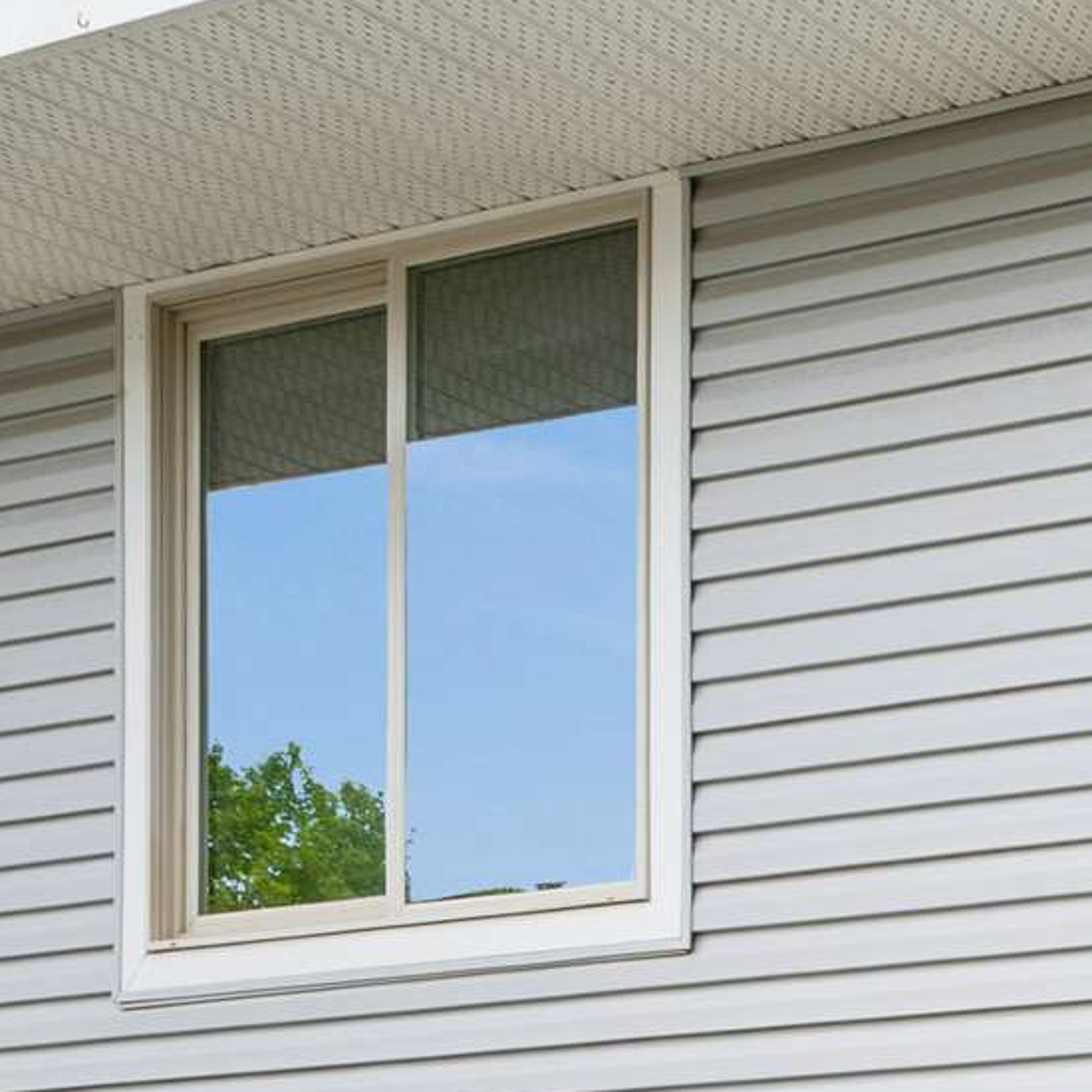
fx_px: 2712
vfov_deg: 20.4
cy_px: 1499
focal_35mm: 76
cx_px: 2222
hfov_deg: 16.7
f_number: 8
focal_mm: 16
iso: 100
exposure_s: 1/50
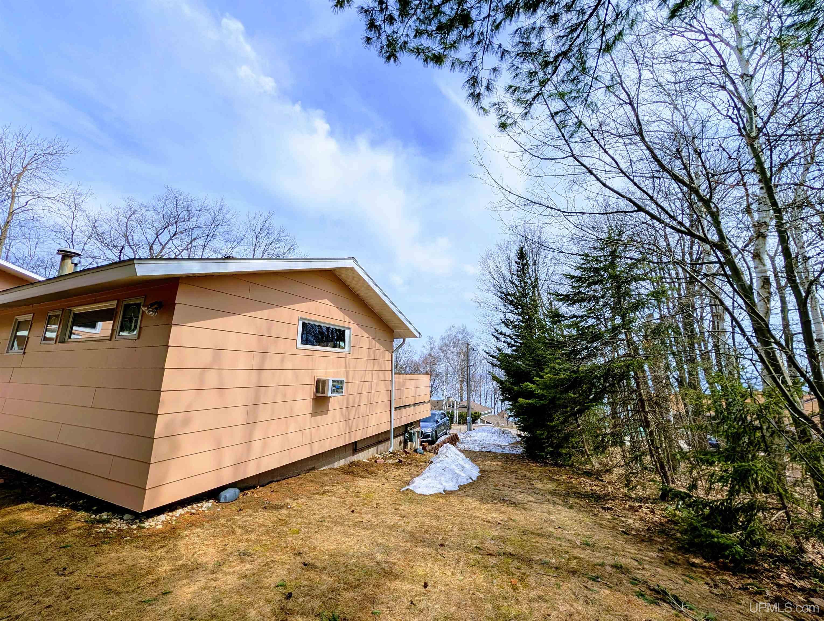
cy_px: 310
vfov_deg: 94.6
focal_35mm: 12
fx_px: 286
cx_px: 412
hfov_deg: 110.5
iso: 50
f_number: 1.7
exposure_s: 1/2786
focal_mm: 2.02
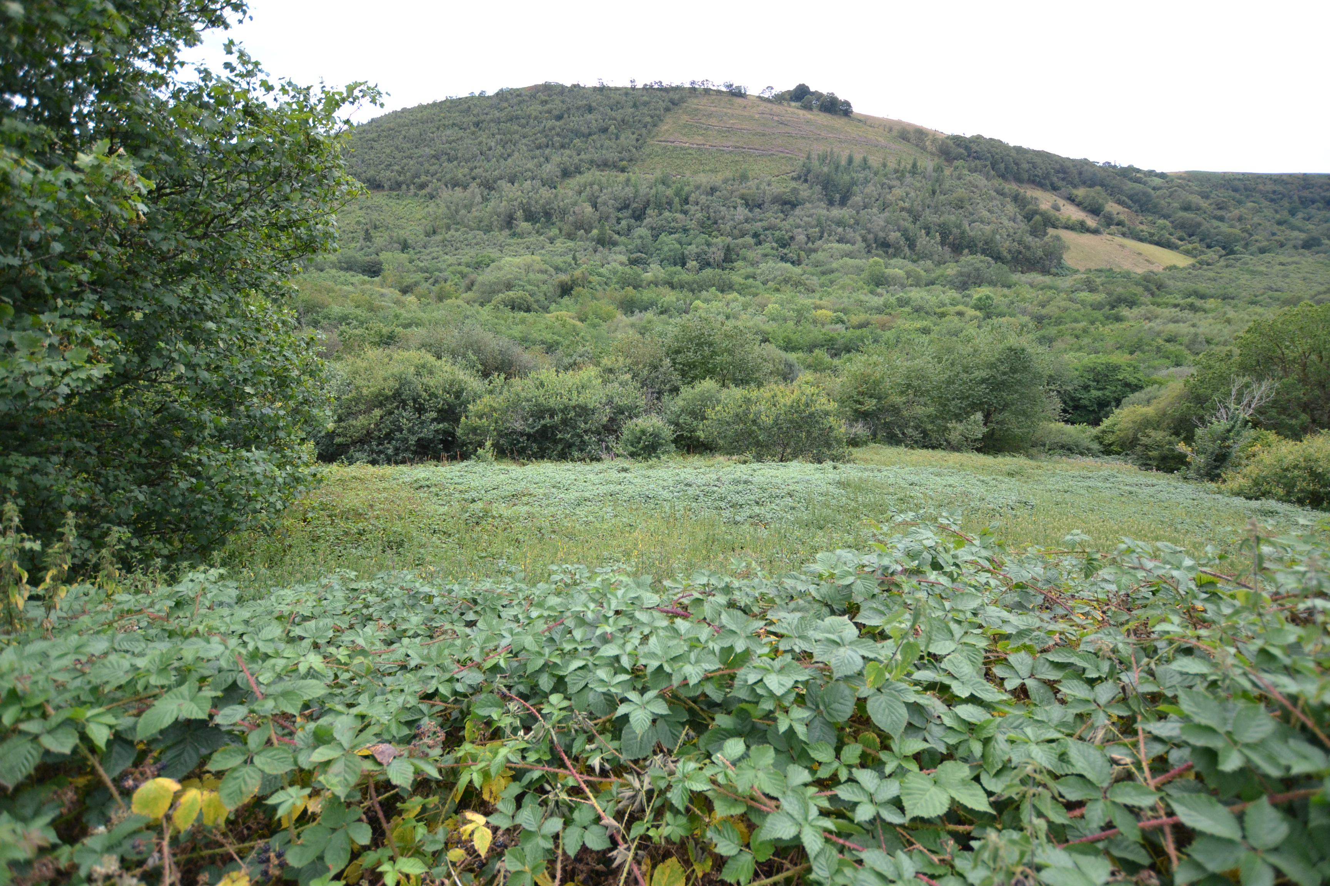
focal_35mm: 15
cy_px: 443
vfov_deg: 77.3
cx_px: 665
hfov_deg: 100.4
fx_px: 554
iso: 360
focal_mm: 10
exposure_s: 1/1000
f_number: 3.5
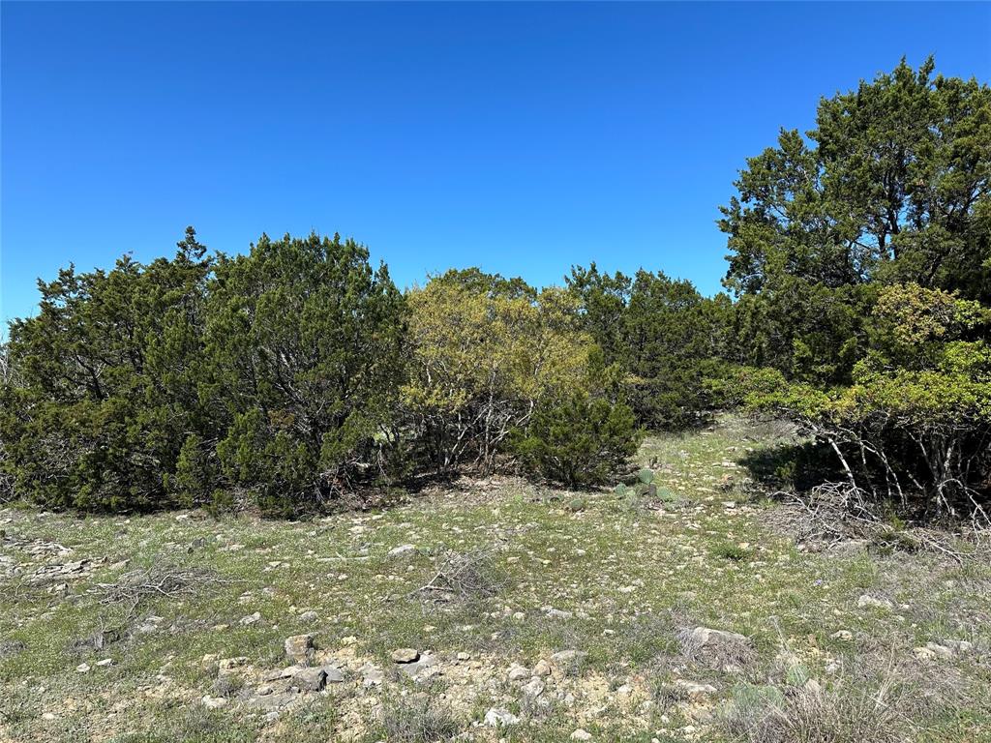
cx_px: 496
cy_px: 372
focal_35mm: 24
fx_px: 687
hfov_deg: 71.6
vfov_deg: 56.8
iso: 80
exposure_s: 1/3472
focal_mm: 6.86
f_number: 1.78
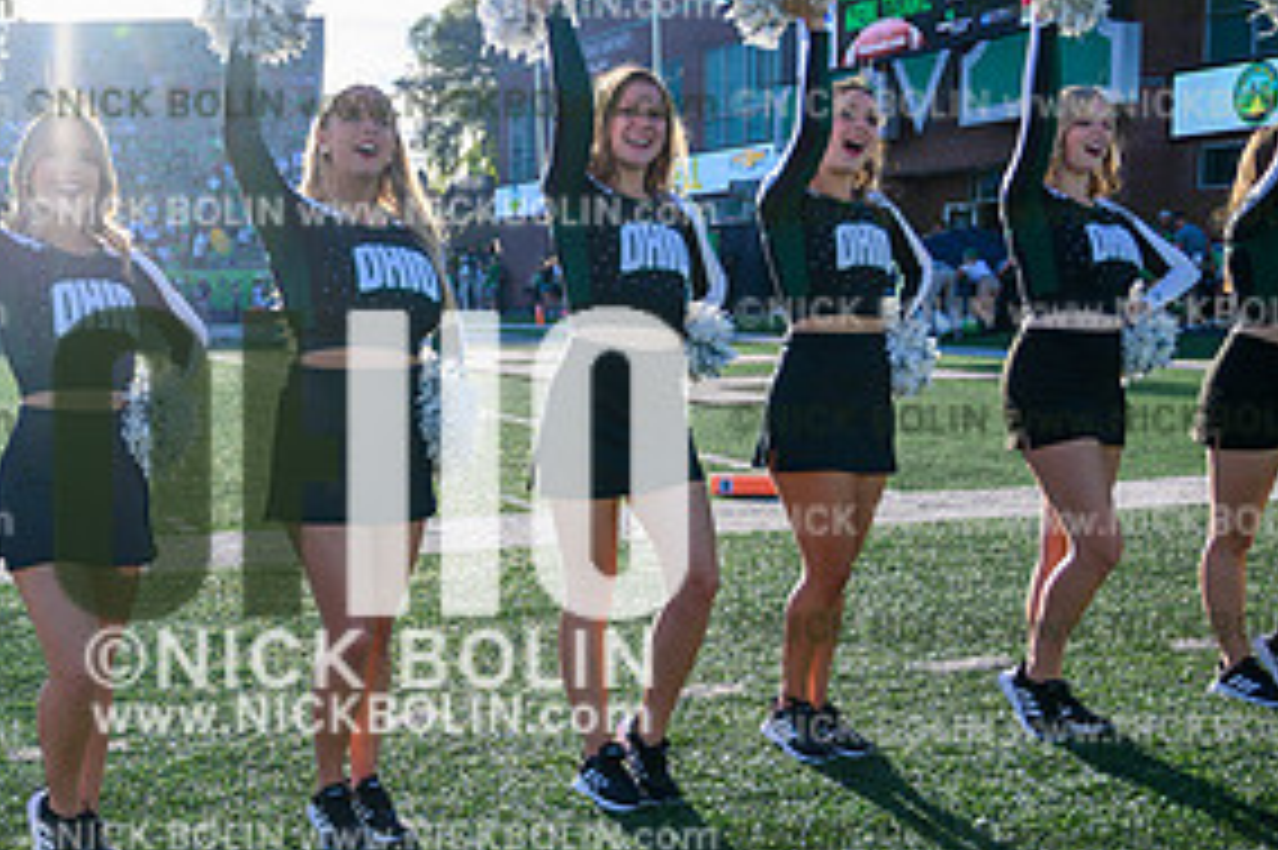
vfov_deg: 27.4
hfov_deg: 39.6
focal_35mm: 49
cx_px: 369
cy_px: 522
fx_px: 1738
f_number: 4
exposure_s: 1/640
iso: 125
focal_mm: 24
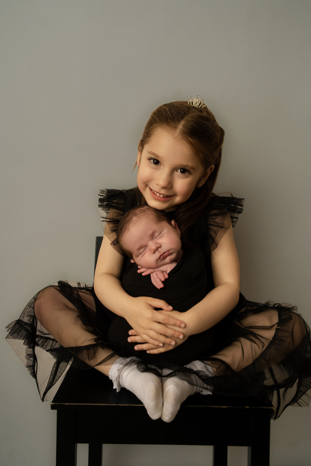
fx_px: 531
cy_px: 227
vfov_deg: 47.4
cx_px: 157
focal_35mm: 41
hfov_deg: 32.6
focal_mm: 40
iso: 125
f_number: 5
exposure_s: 1/160
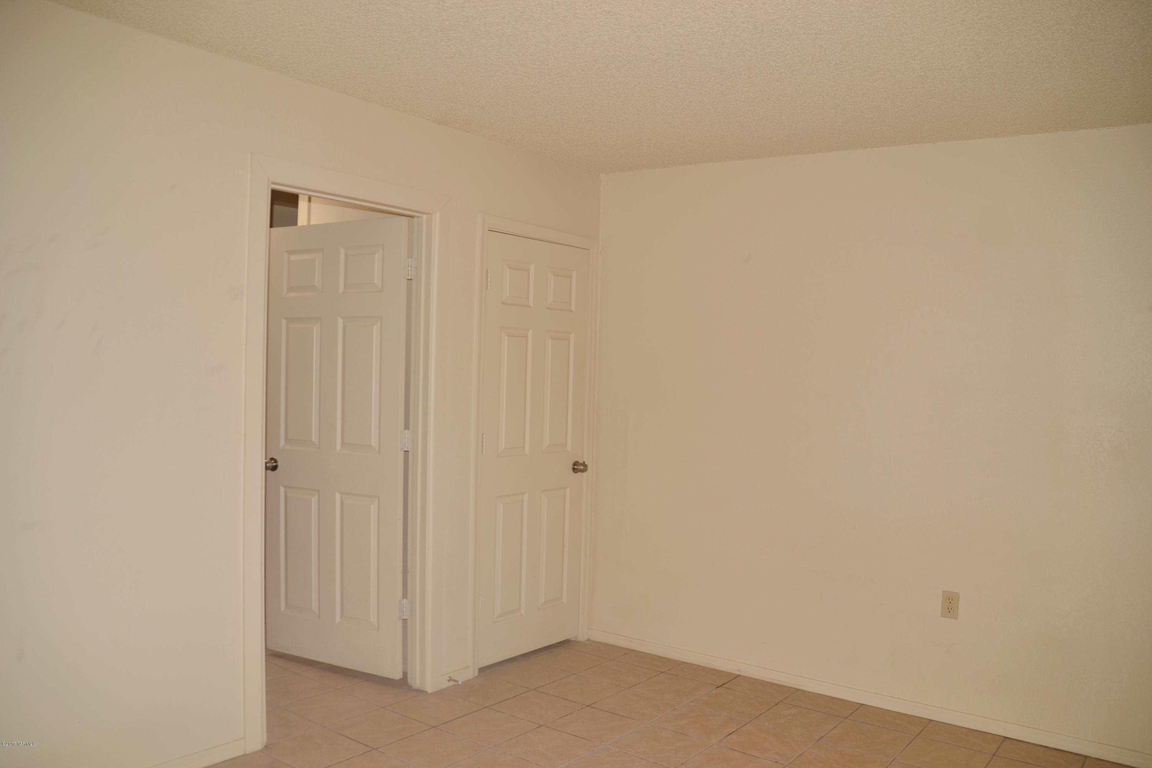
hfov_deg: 67.4
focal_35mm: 27
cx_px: 576
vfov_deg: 47.9
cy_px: 384
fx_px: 864
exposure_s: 1/60
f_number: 3.5
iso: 100
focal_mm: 18
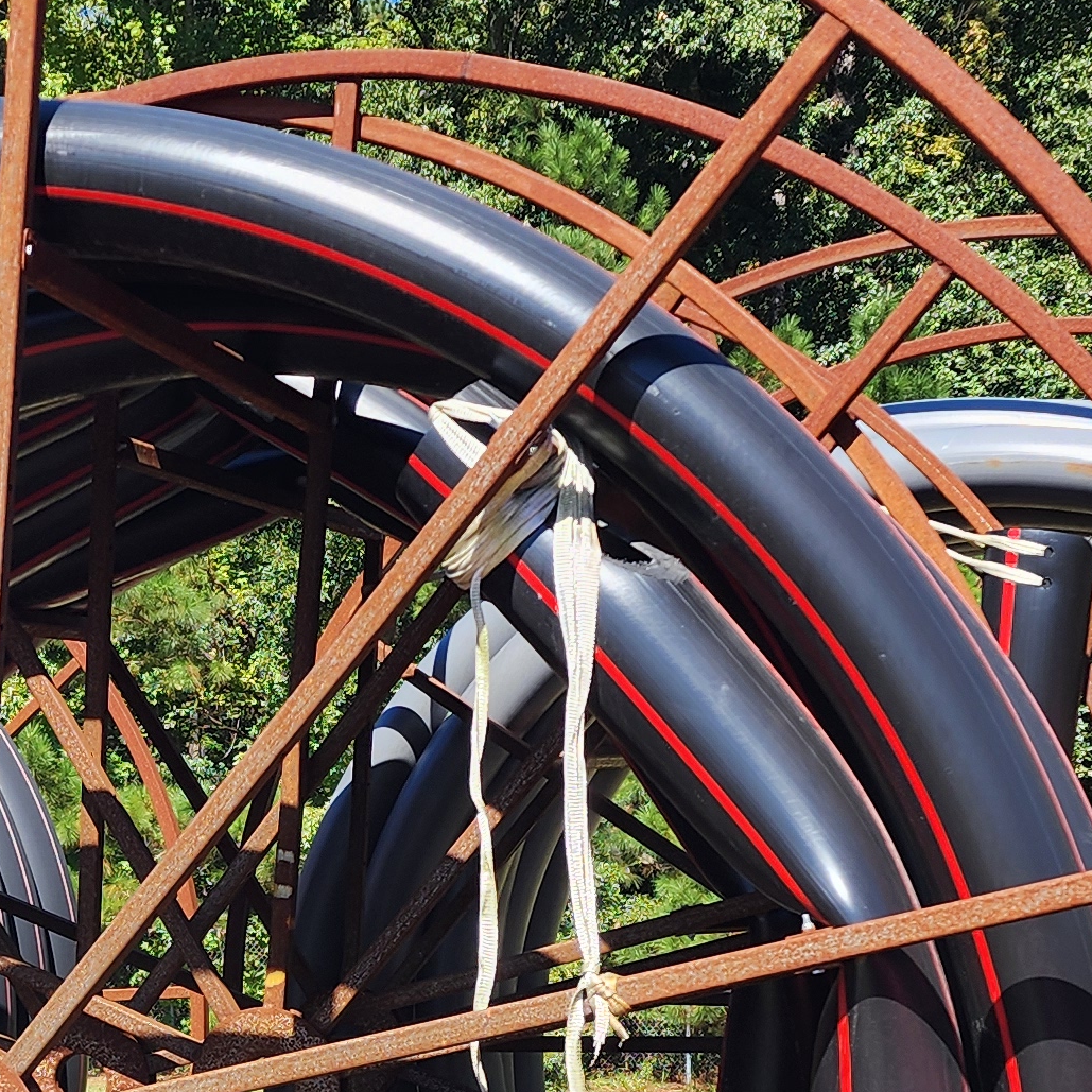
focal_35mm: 79
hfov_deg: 21.3
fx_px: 2820
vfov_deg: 21.2
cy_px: 1067
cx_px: 65
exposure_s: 1/433
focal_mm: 6.4
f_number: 1.8
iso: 12
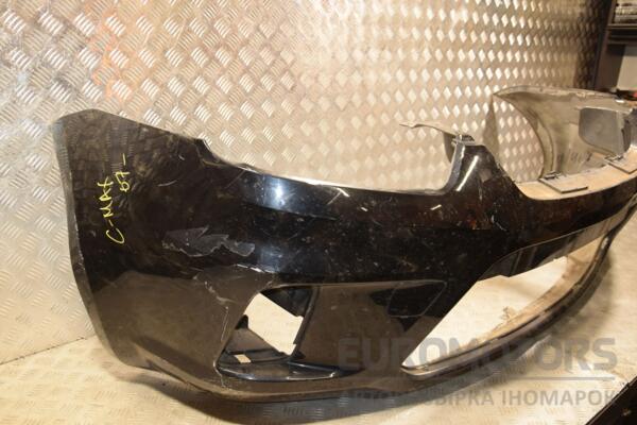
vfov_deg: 41.7
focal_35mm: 32
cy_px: 212
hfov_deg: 59.5
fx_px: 557
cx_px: 318
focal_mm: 21
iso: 800
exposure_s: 1/125
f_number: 5
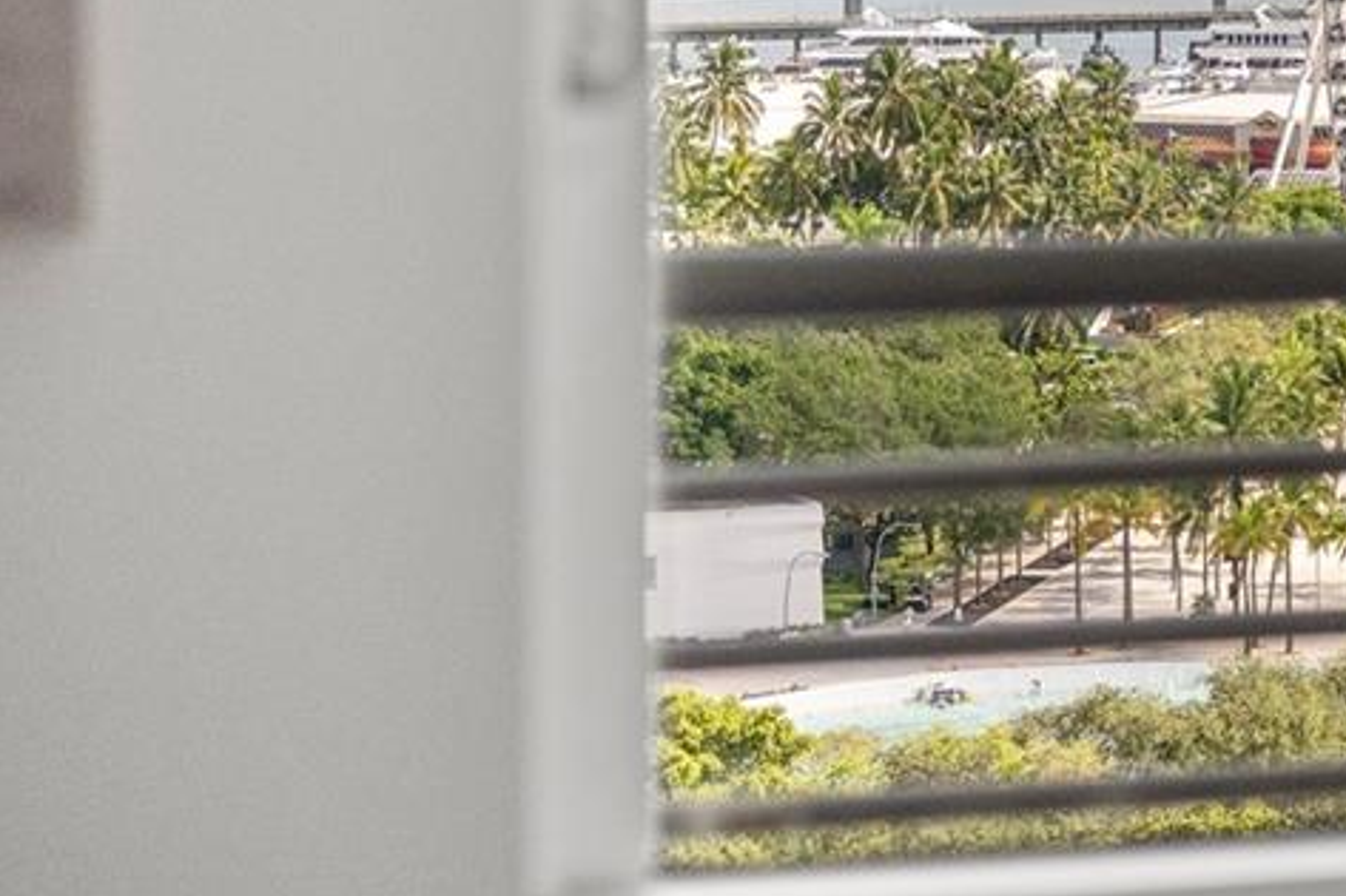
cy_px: -521
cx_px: 1887
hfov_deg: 11.7
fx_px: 6316
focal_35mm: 169
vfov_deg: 7.9
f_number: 2.5
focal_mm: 50
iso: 500
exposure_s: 1/1250
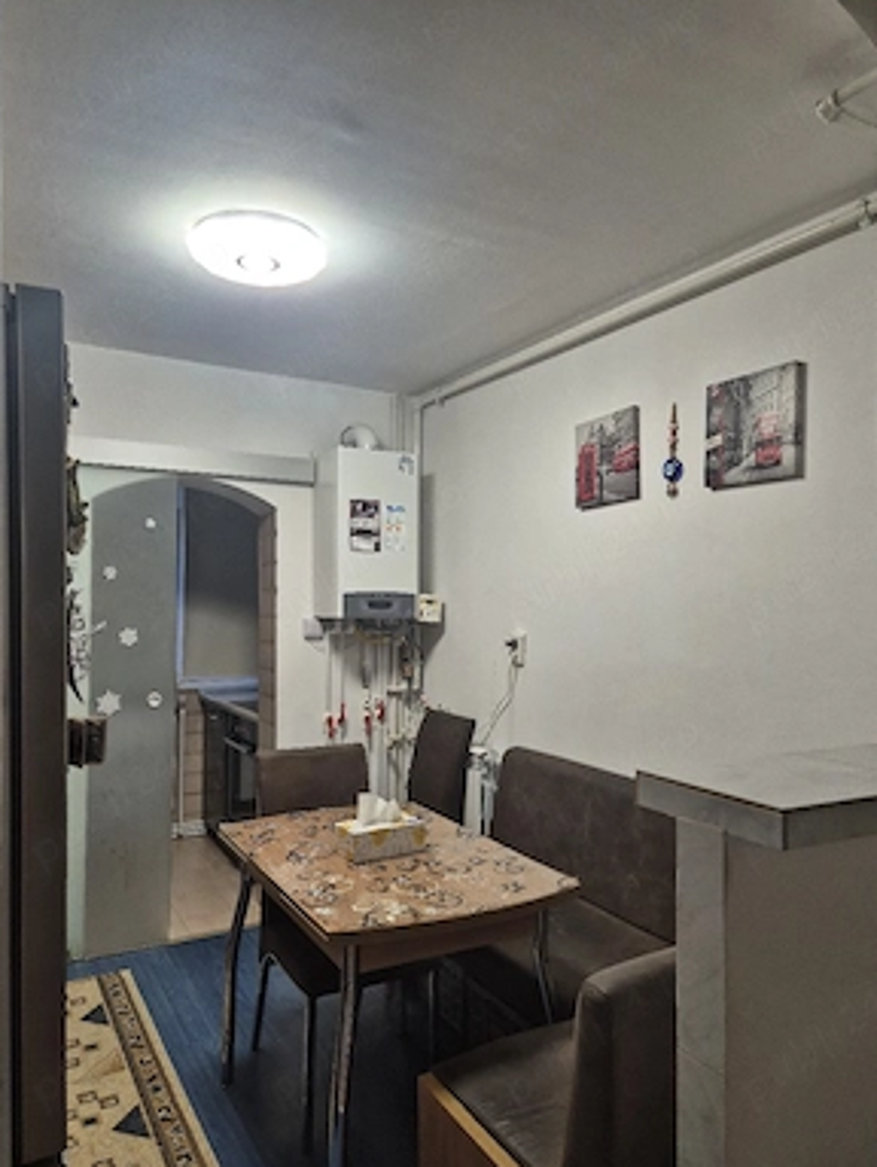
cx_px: 426
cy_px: 591
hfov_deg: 56.9
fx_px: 809
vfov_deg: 71.5
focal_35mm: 24
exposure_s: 1/100
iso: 125
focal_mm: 5.4
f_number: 1.8
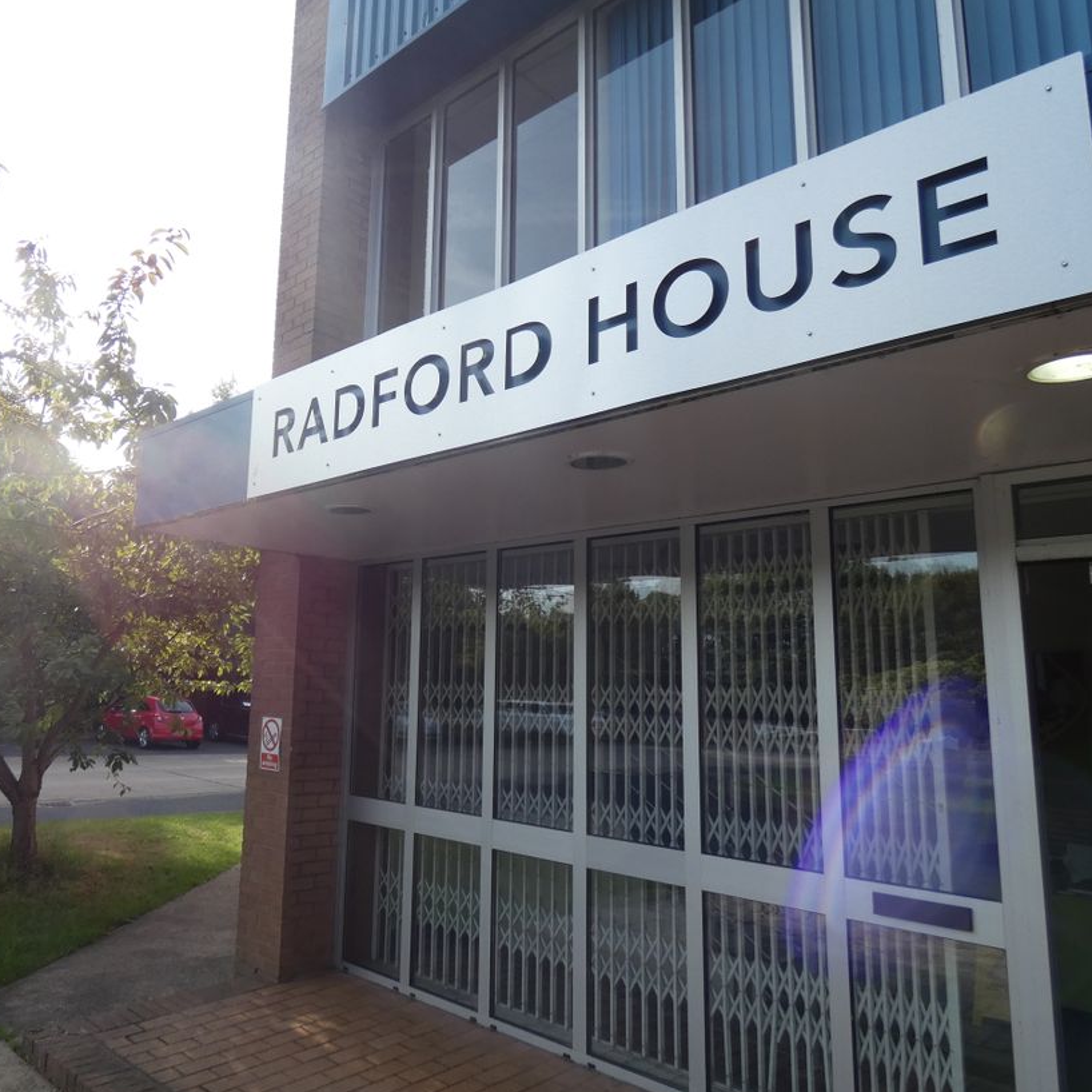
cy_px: 552
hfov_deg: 63.7
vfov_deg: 65.0
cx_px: 383
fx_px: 857
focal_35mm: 24
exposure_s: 1/640
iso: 80
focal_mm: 3.6
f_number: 2.8
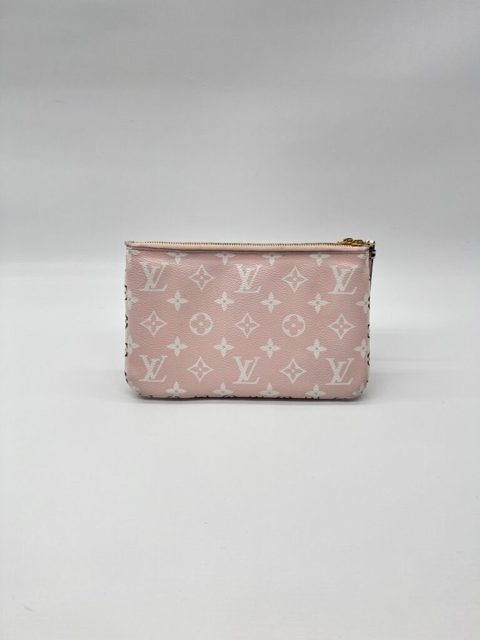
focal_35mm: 26
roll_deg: -1.0
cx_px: 240
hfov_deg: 53.1
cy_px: 320
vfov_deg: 67.3
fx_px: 481
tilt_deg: -27.3
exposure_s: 1/226
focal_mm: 5.7
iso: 40
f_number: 1.5
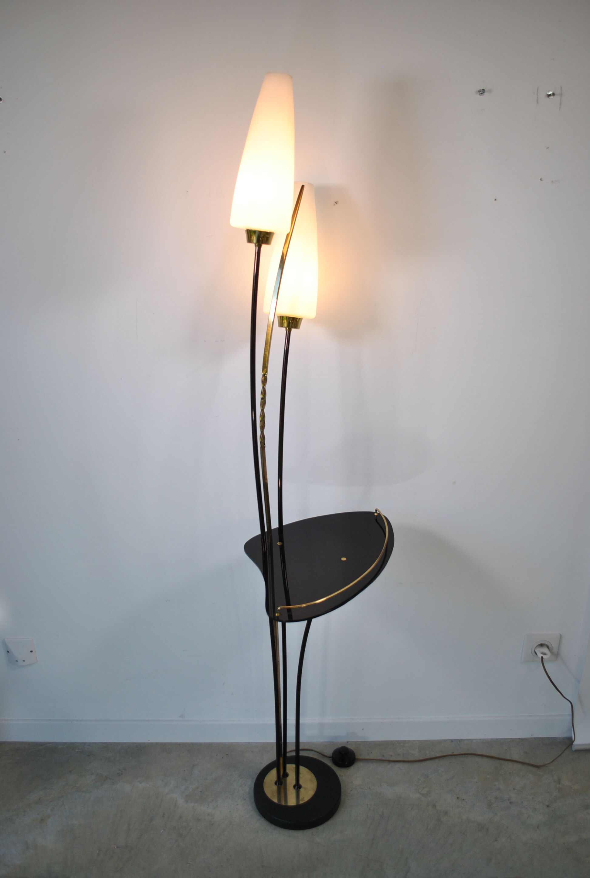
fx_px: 734
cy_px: 439
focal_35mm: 30
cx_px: 295
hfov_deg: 43.8
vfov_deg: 61.8
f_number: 3.8
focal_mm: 20
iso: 200
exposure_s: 1/250
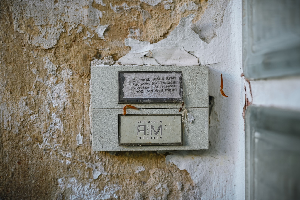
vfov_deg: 24.2
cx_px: 150
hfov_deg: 35.7
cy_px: 100
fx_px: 466
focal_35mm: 56
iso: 200
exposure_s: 1/80
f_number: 4
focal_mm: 56
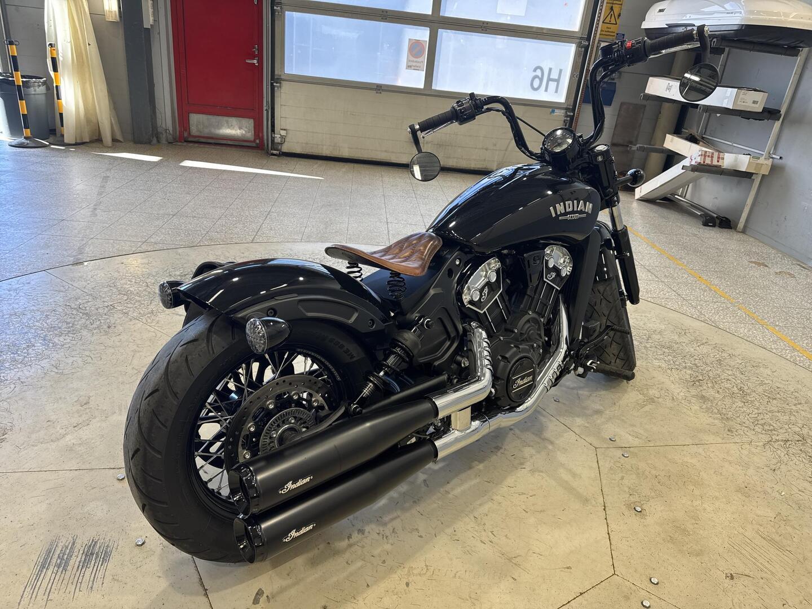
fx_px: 563
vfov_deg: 56.8
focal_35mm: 24
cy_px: 304
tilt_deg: -23.7
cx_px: 406
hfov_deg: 71.6
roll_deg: -5.8
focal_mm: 6.76
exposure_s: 1/130
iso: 64
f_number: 1.78
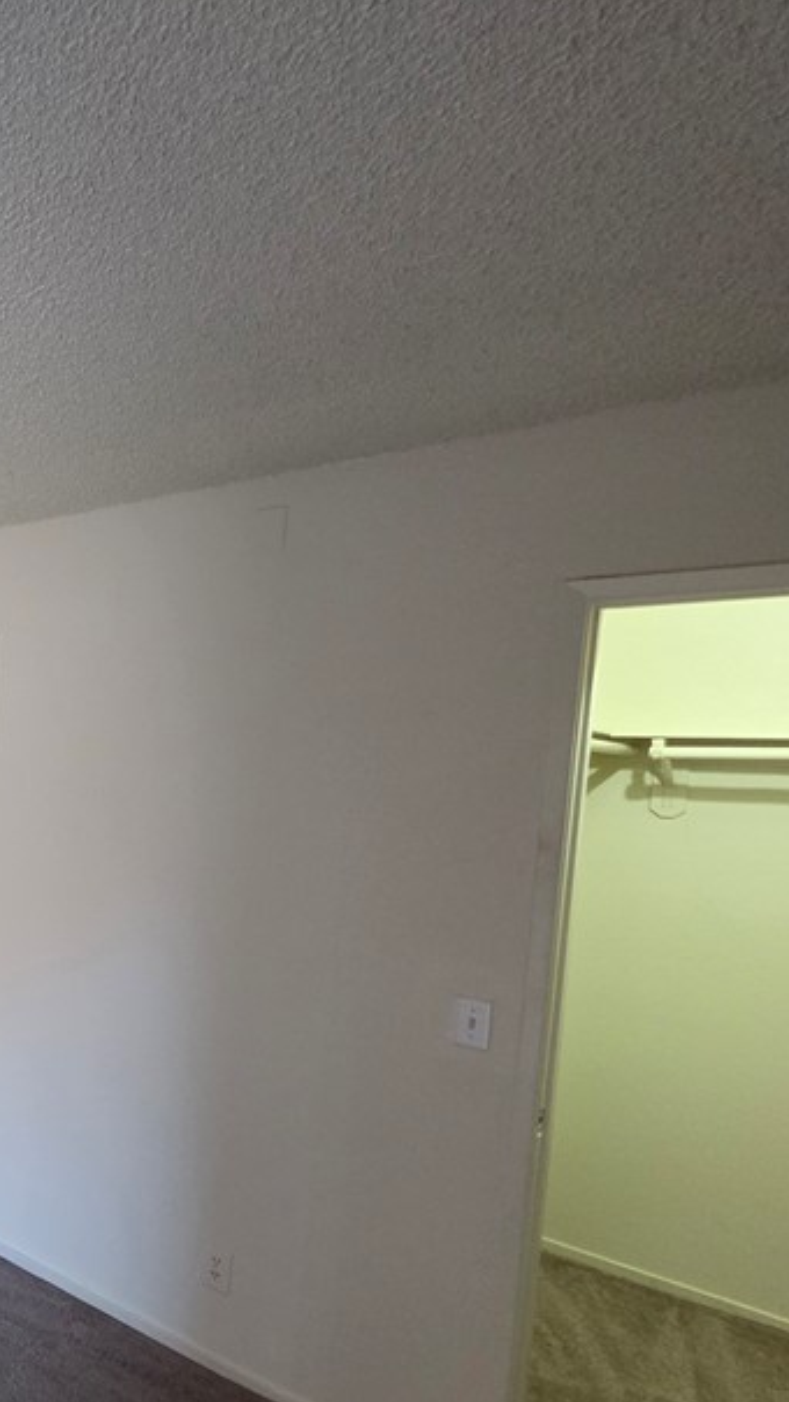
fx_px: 892
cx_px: -285
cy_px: 808
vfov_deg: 75.8
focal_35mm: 24
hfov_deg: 32.6
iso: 500
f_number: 1.9
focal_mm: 2.2
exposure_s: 1/60
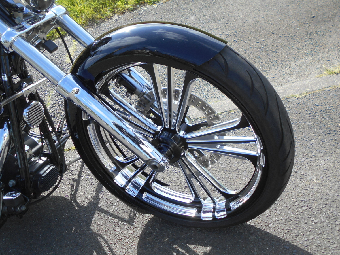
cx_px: 170
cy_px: 128
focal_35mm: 34
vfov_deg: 41.8
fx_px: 334
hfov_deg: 54.0
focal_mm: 5.8
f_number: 3.6
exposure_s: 1/400
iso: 80
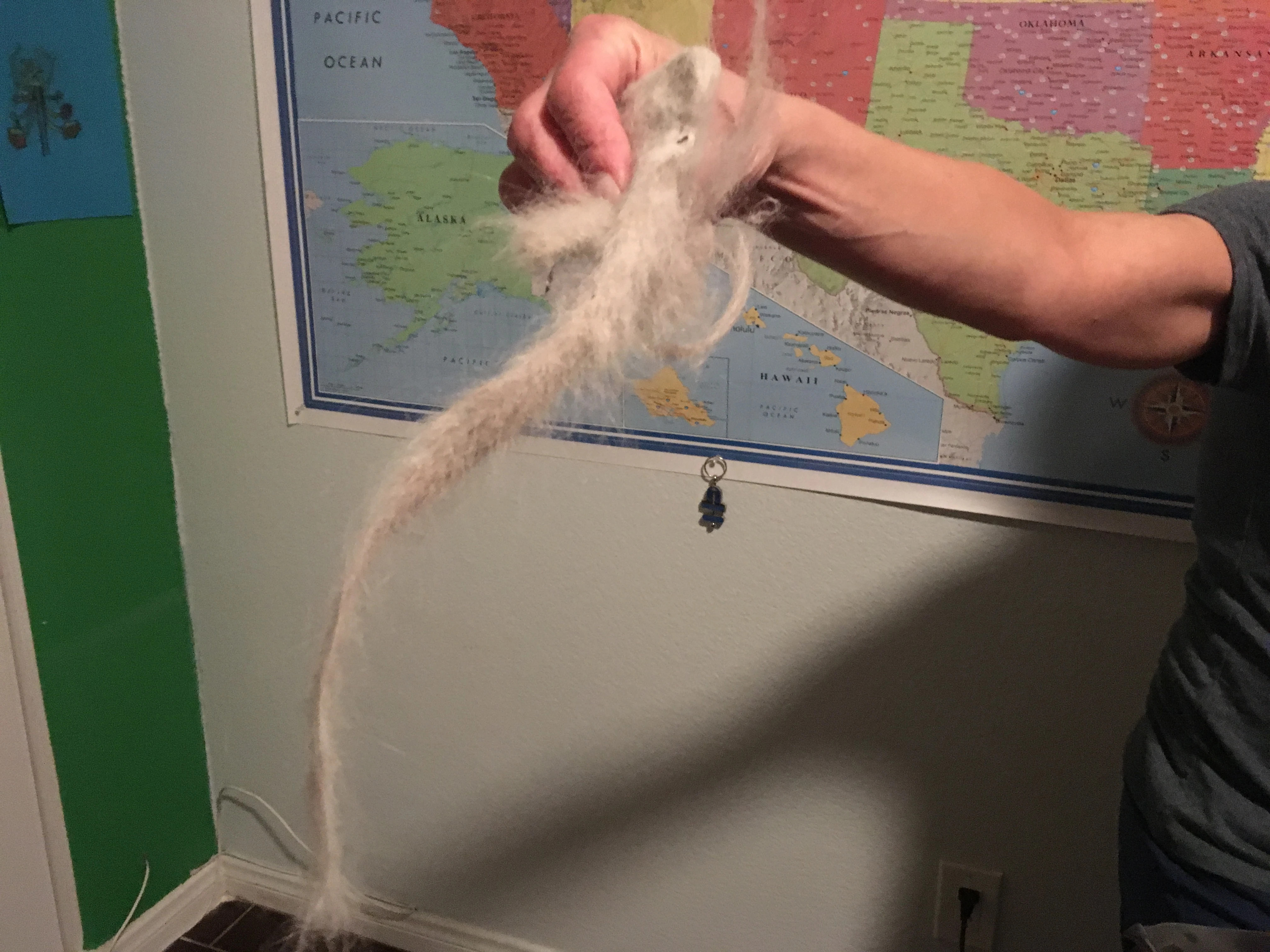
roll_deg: -0.9
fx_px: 1064
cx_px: 635
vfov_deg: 48.2
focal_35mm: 29
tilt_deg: -19.4
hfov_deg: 61.7
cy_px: 476
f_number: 2.2
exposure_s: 1/15
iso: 500
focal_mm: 4.15
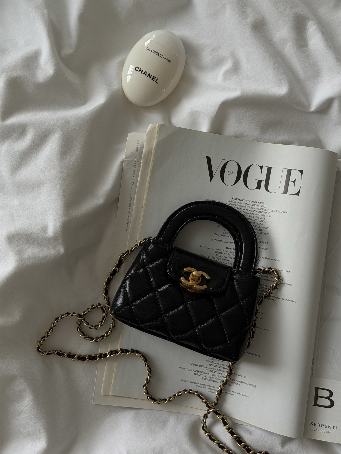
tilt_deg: -85.1
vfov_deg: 39.7
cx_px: 170
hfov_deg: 30.3
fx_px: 630
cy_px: 227
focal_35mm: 48
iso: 50
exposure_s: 1/148
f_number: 1.78
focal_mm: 6.76
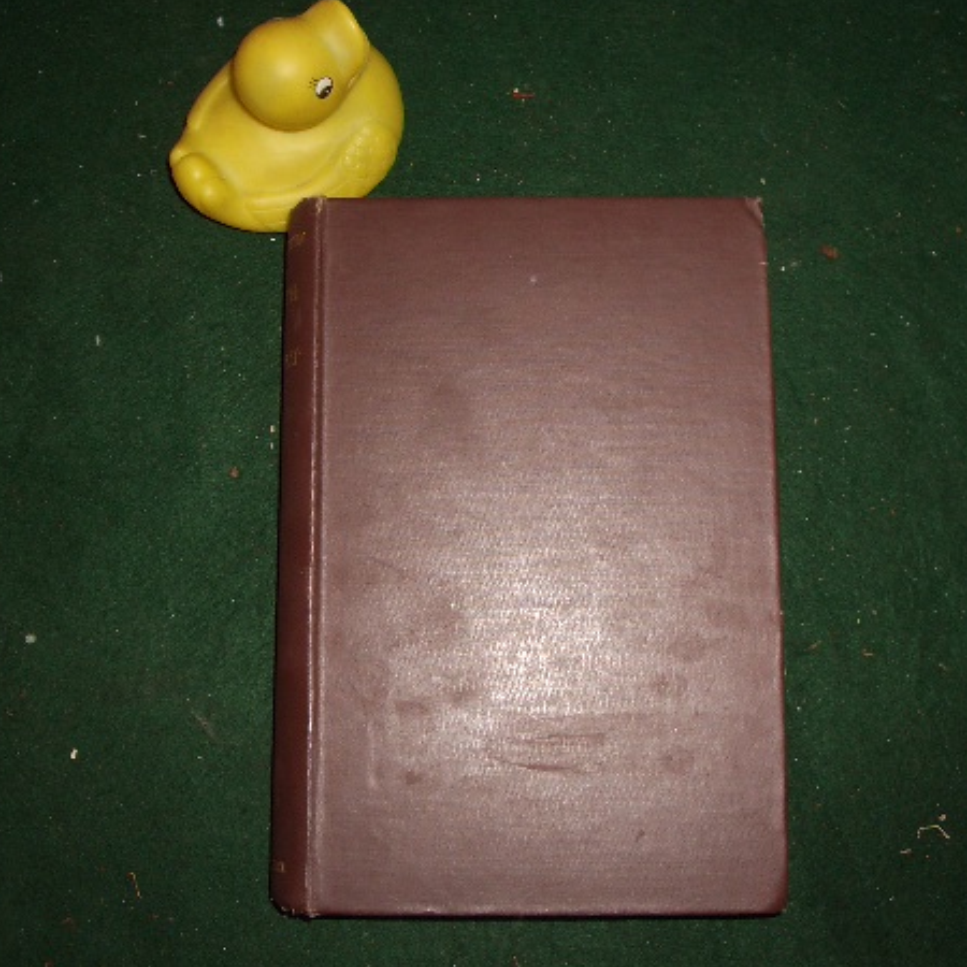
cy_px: 460
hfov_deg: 38.3
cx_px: 449
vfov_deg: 38.3
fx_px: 1391
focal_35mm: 44
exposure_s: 1/60
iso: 80
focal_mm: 5.8
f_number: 4.3
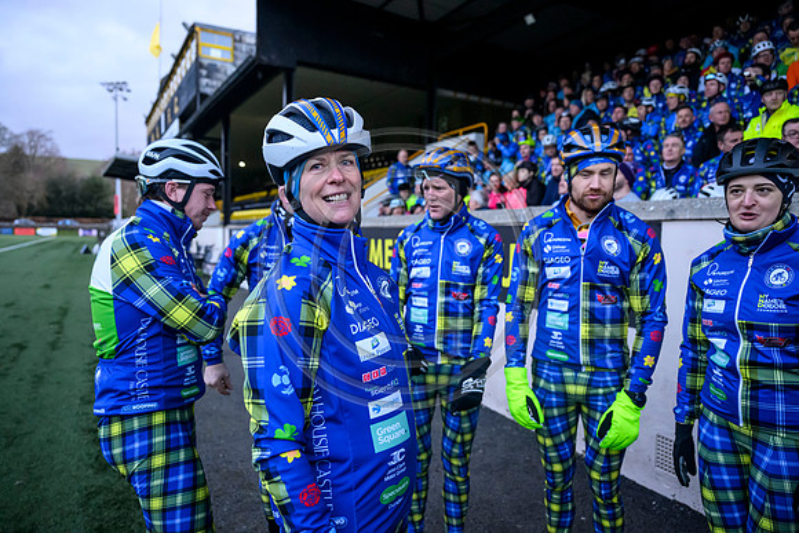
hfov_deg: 73.7
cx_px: 400
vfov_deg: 53.2
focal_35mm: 24
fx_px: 533
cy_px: 266
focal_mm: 24
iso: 5000
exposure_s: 1/640
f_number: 2.8
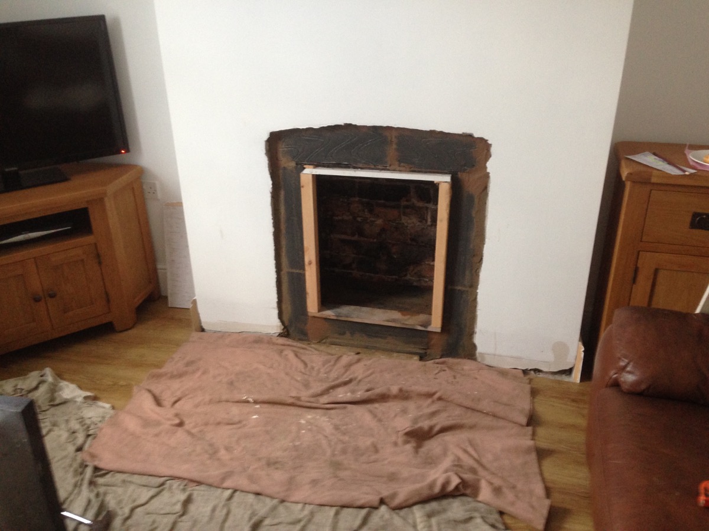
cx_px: 354
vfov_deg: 42.9
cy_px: 266
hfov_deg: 55.4
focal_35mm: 33
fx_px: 676
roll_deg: +0.0
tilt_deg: -25.7
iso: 160
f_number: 2.4
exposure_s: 1/20
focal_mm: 4.12
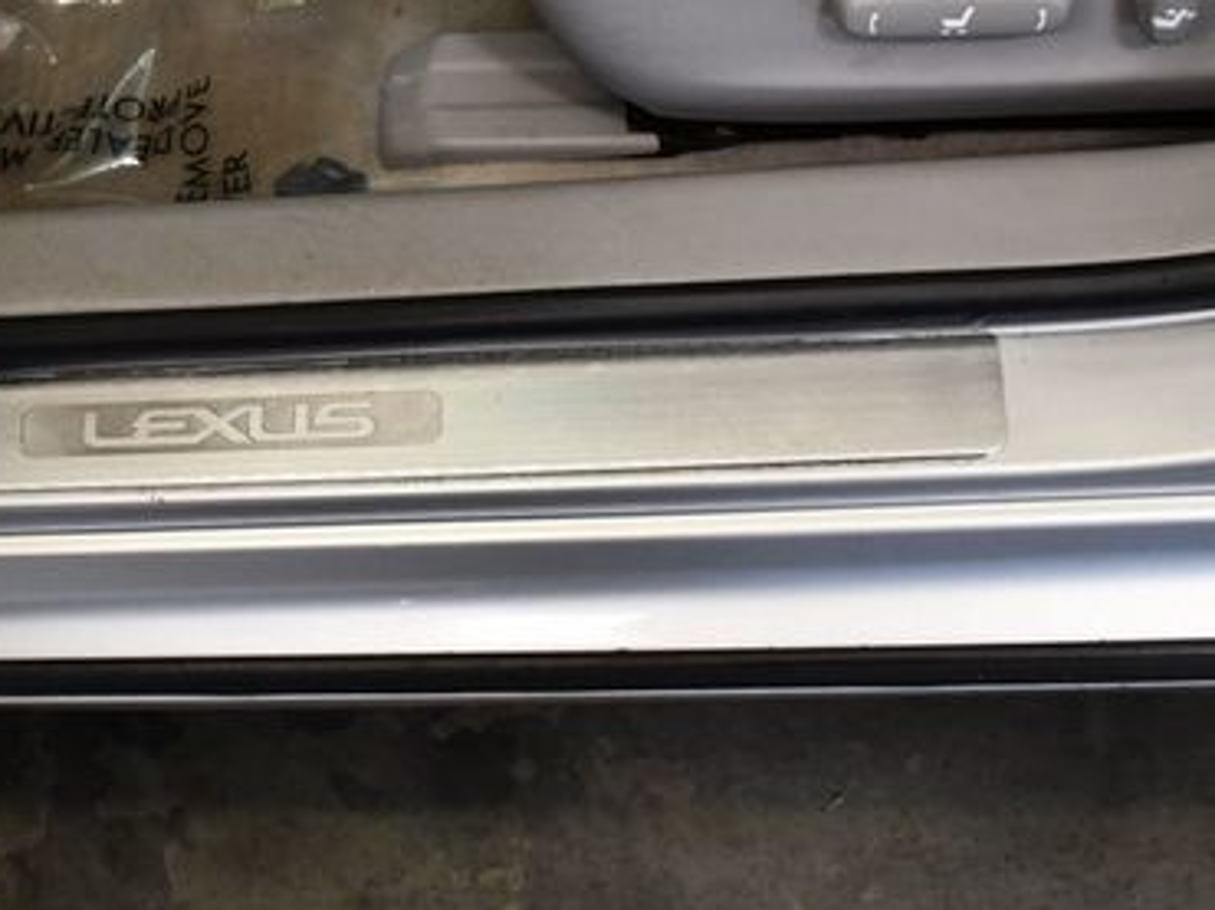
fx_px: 2105
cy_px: 332
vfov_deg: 24.3
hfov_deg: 31.5
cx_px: 269
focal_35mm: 60
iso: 1250
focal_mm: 18
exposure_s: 1/125
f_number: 3.5
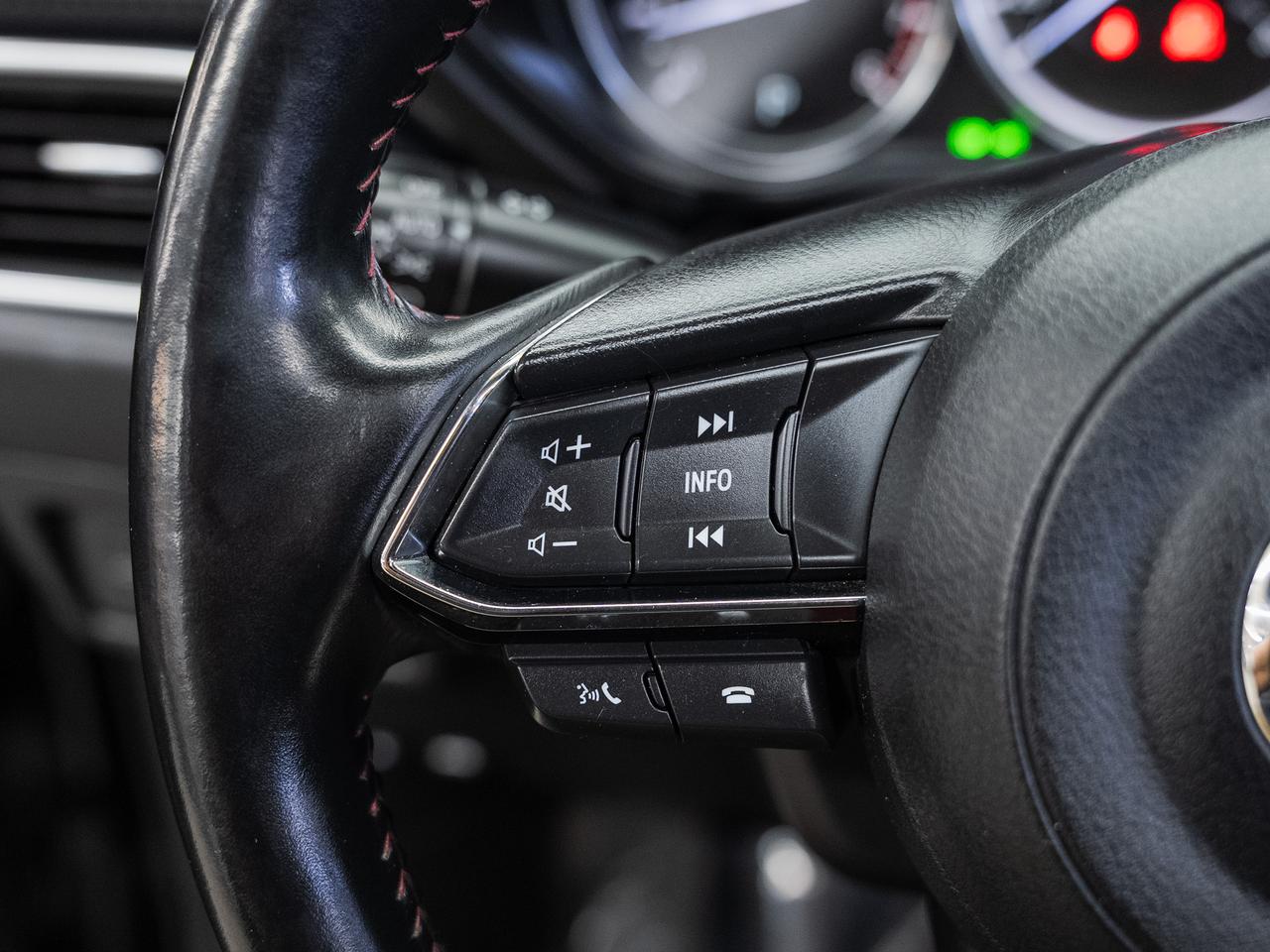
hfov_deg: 42.9
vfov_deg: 32.9
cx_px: 648
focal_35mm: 44
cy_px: 505
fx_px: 1615
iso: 1250
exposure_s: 1/50
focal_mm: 32
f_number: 3.5
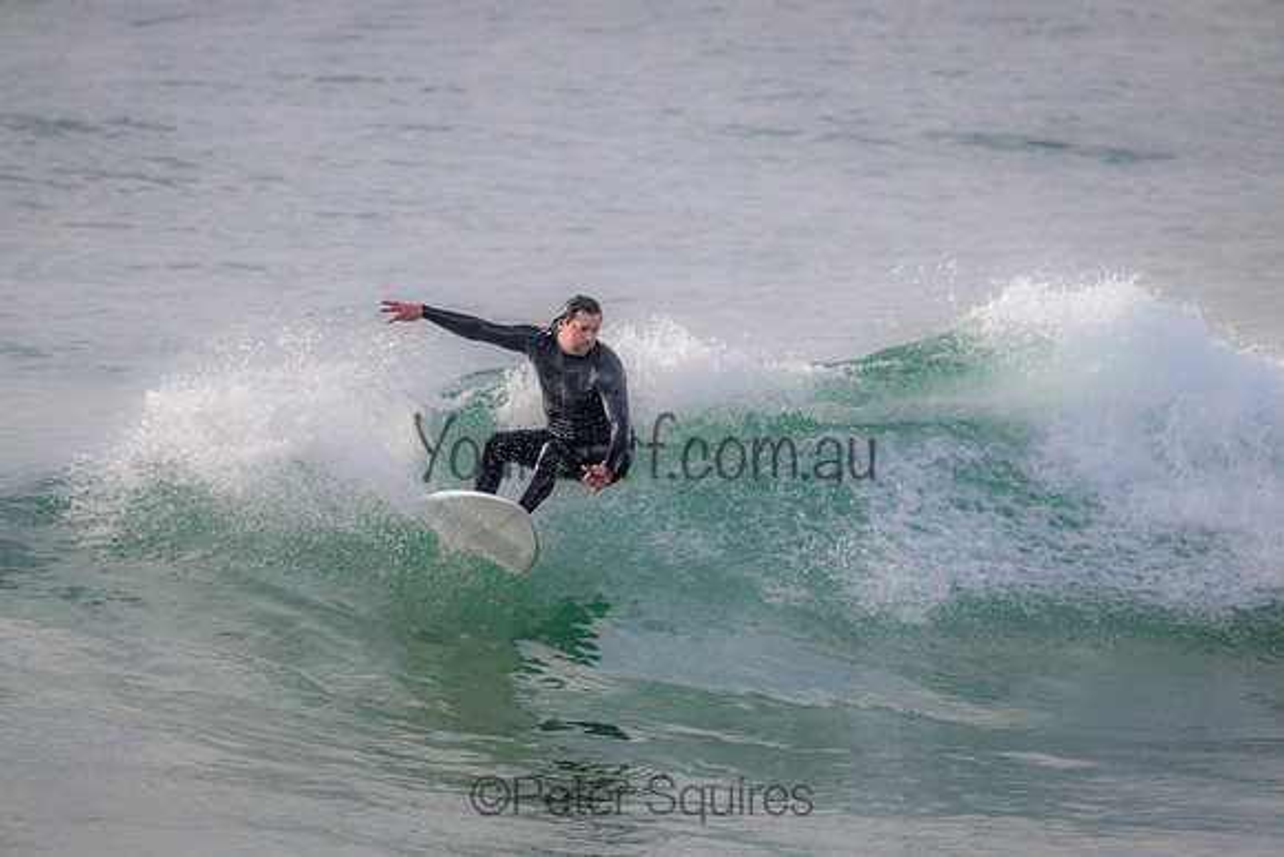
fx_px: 28539
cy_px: 428
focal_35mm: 800
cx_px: 642
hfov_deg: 2.6
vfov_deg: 1.7
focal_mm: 800
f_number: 11
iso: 450
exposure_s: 1/400
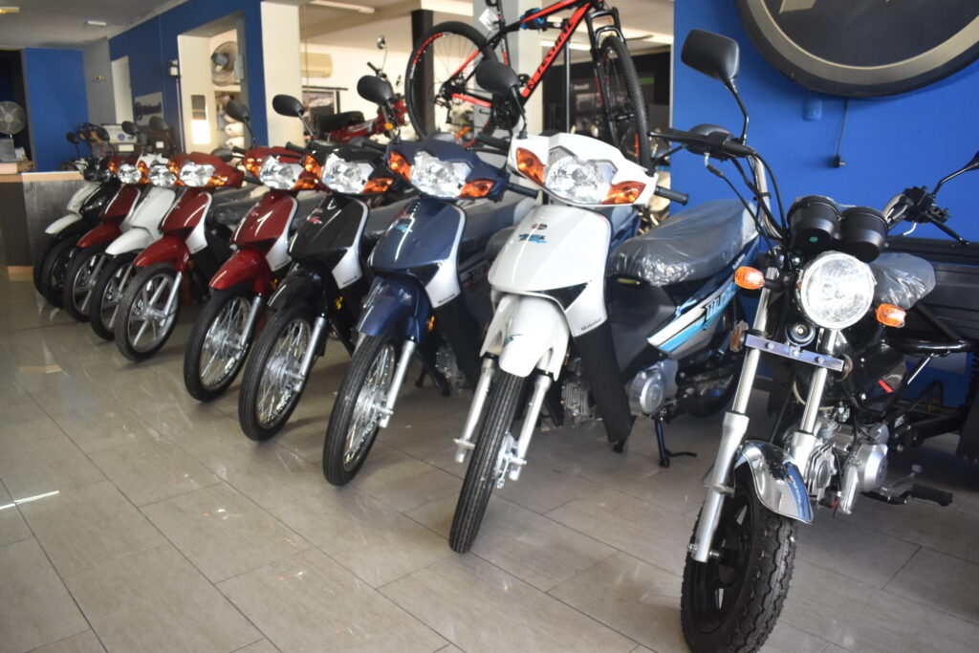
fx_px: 734
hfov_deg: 67.4
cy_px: 326
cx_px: 490
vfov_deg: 47.9
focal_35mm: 27
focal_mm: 18
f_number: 3.5
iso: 1250
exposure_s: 1/125
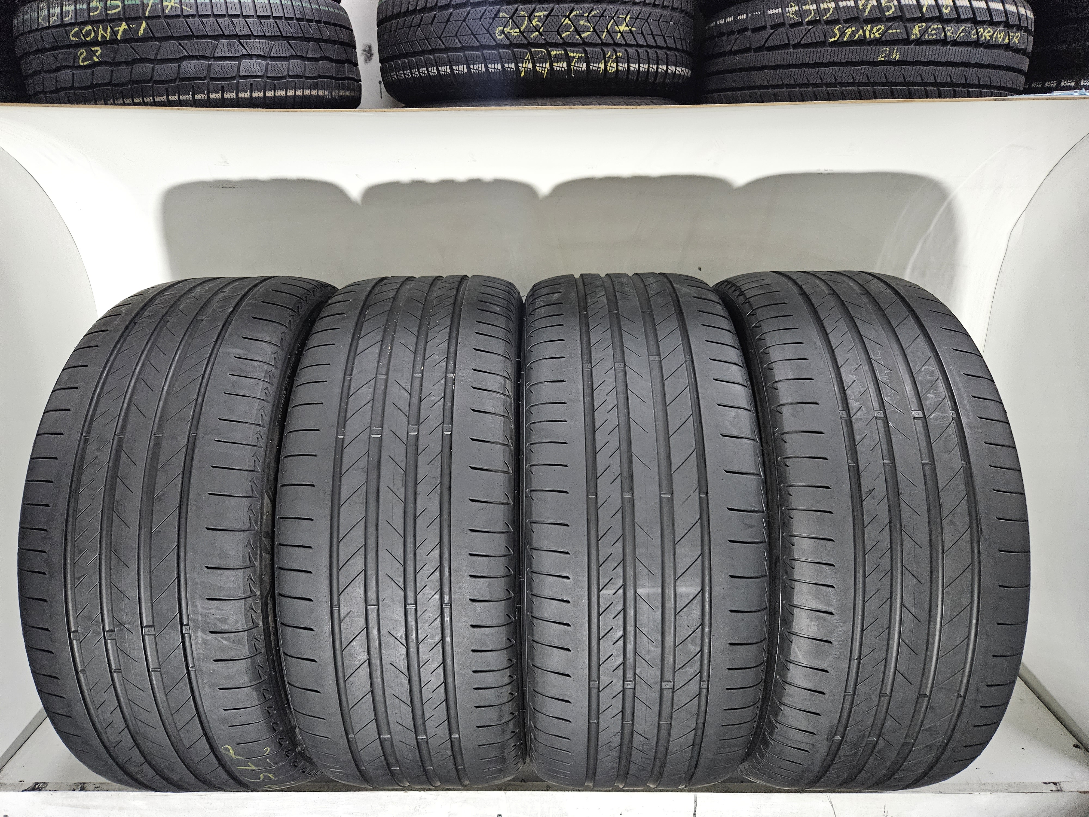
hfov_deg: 73.9
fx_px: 724
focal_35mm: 23
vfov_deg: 58.9
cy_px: 408
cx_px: 544
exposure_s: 1/100
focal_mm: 5.4
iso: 800
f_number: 1.8
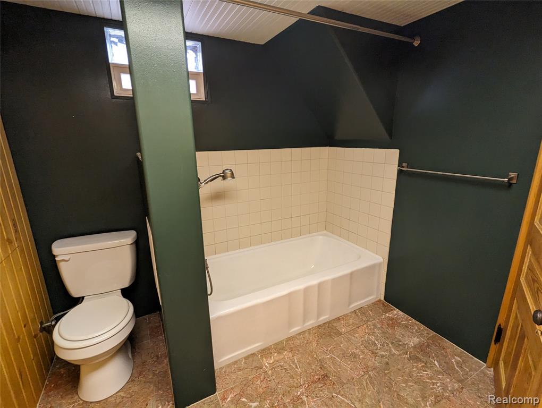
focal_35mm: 16
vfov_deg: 78.2
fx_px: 251
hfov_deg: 94.4
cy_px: 204
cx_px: 271
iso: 370
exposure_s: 1/30
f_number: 2.2
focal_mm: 2.35
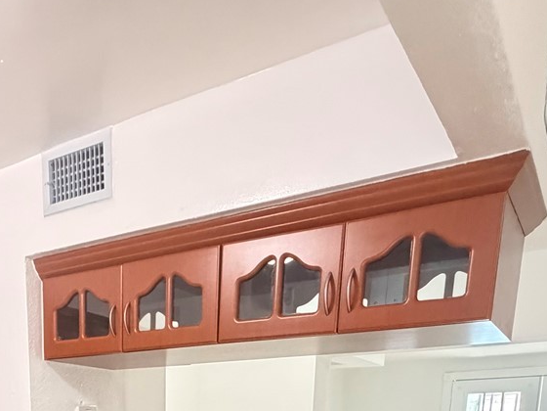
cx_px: 130
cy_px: 576
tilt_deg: -10.8
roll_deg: -0.4
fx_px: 632
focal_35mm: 40
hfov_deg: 45.0
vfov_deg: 27.7
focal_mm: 2.22
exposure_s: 1/60
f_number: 2.2
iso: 800
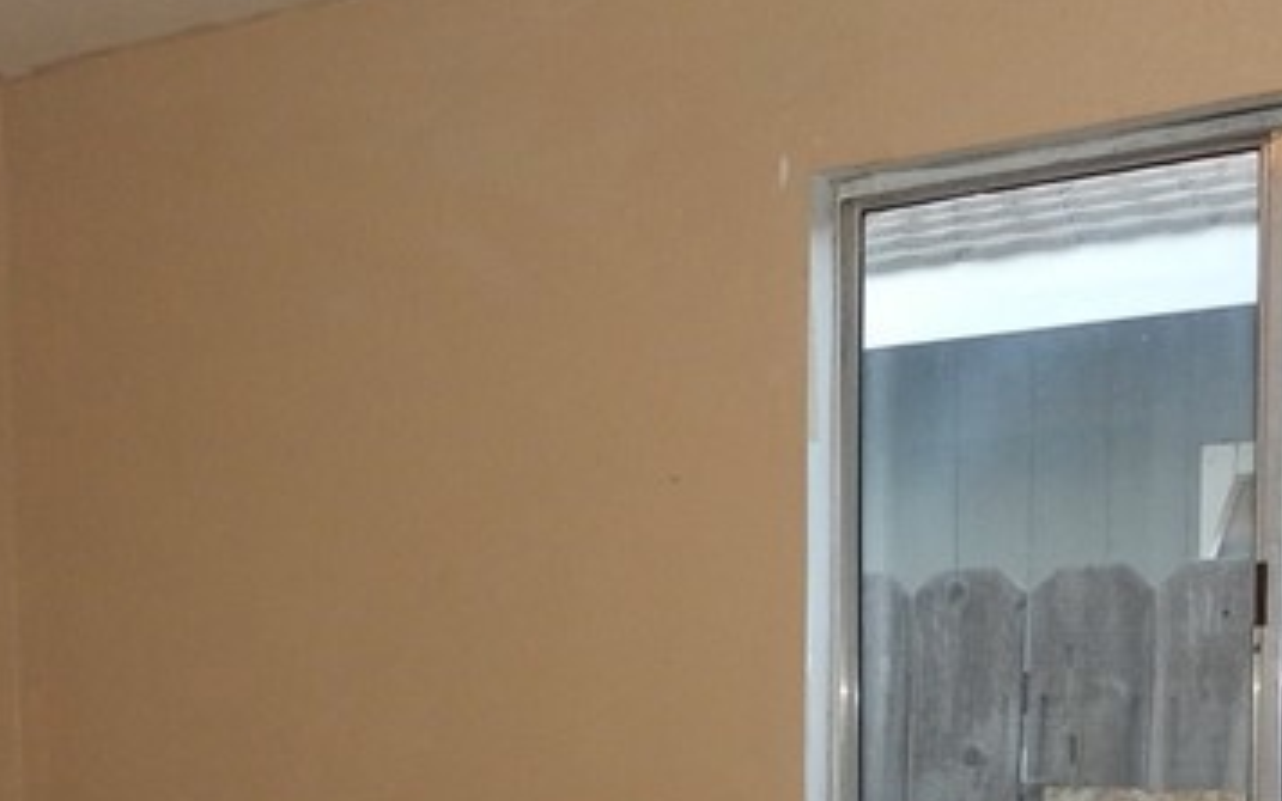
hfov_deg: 29.0
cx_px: 366
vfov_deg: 17.7
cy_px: 955
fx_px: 2445
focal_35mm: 70
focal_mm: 4
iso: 200
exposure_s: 1/30
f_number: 3.4
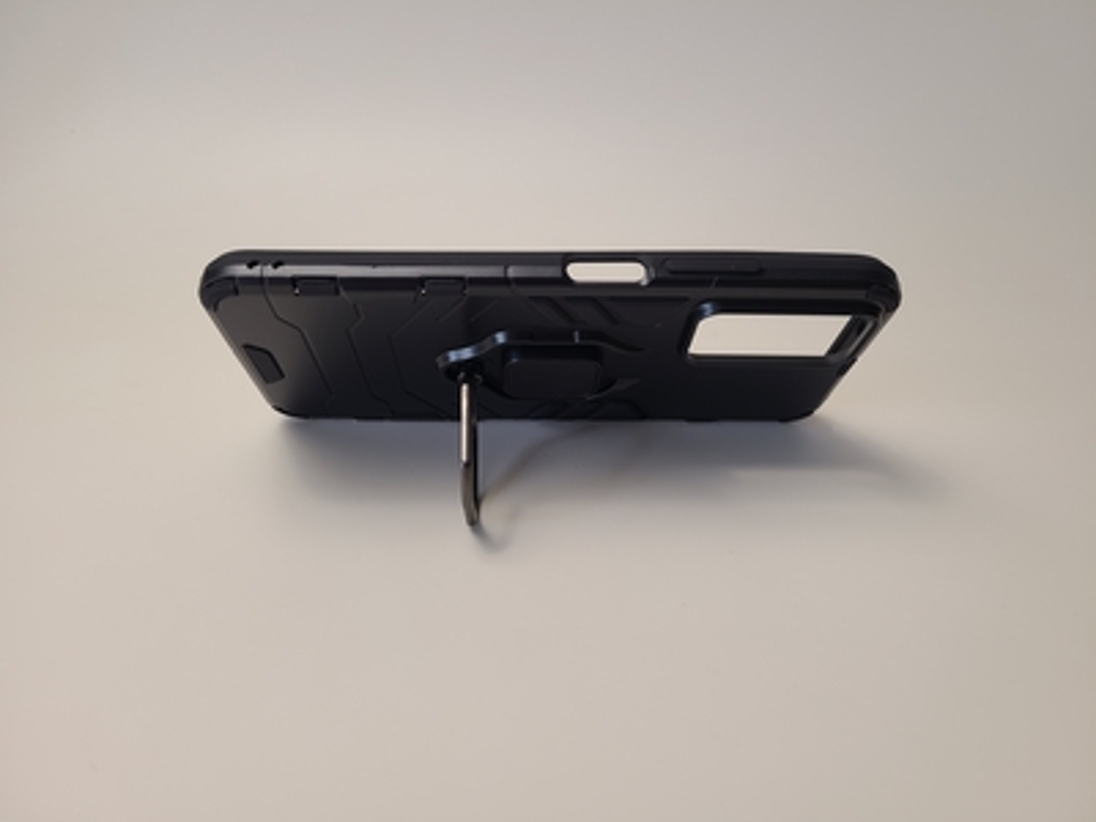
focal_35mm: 26
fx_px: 823
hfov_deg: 67.3
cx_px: 548
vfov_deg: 53.1
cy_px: 411
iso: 50
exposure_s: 1/100
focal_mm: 5.4
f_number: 1.8
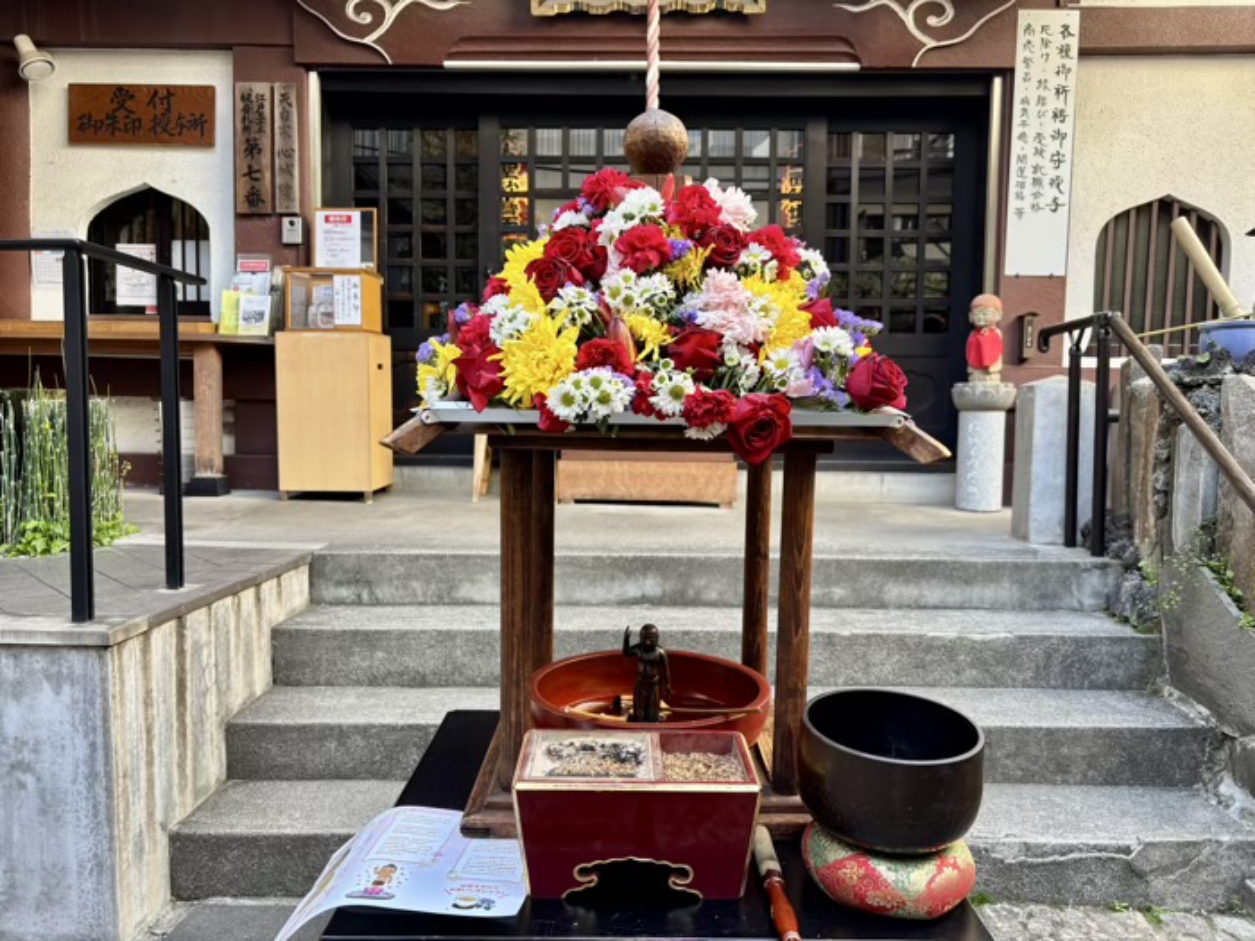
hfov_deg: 67.3
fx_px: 943
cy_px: 470
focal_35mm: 26
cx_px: 628
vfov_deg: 53.1
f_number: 1.6
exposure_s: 1/121
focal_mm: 5.96
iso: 50
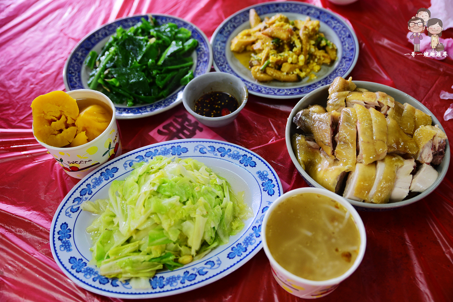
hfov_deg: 55.8
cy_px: 151
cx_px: 226
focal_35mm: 34
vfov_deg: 38.9
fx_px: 428
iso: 450
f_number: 2.8
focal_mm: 34
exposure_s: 1/40
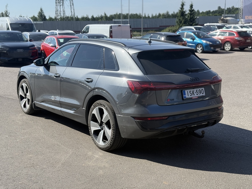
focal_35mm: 48
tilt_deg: -11.0
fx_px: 349
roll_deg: +1.1
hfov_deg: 39.7
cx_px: 126
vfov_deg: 30.3
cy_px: 94
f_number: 1.78
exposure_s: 1/3534
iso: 100
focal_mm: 6.76
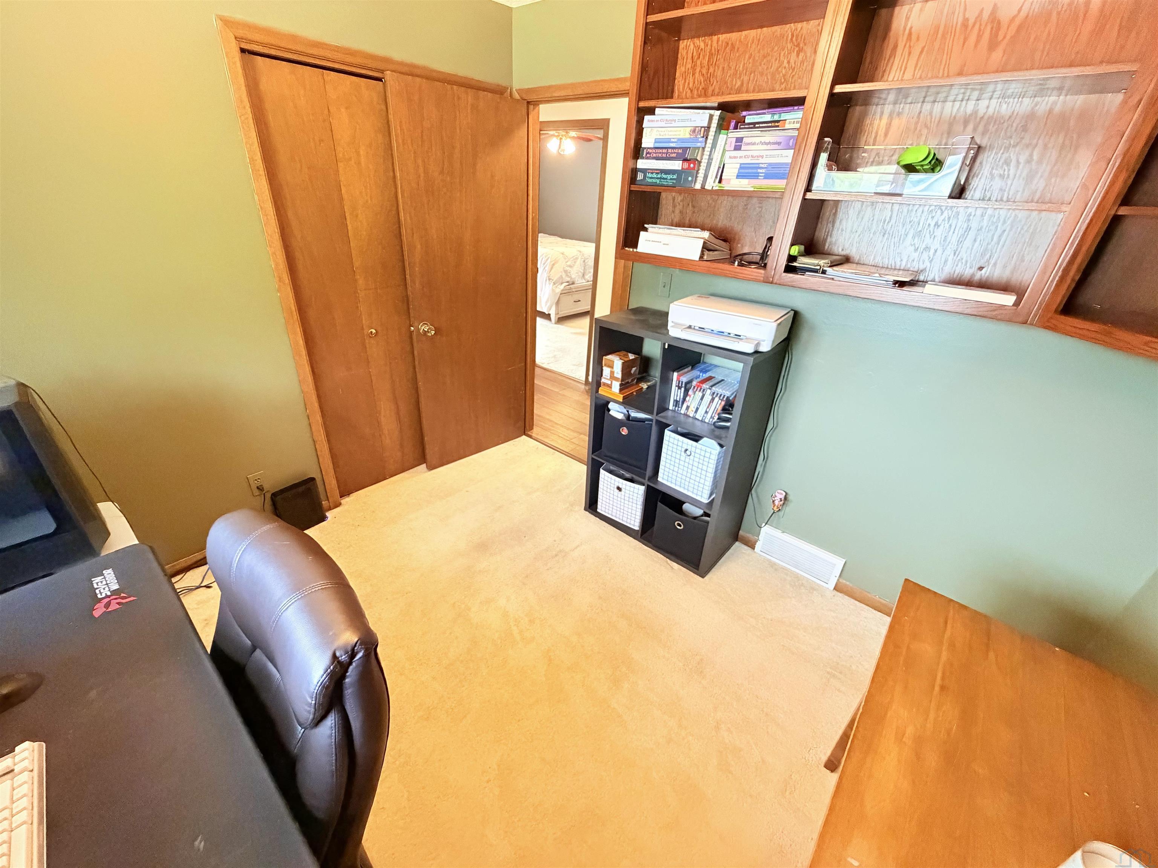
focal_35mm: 14
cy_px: 434
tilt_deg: -27.9
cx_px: 579
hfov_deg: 102.1
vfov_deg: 85.7
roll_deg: -3.5
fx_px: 468
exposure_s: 1/60
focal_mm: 2.22
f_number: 2.2
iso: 800
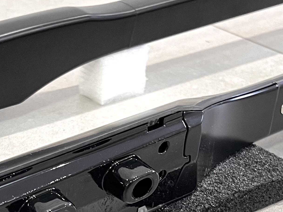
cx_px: 75
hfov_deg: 22.6
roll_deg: -1.4
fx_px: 703
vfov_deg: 16.9
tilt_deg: -32.7
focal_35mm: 86
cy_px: 199
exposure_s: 1/50
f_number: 1.5
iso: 320
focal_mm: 5.7
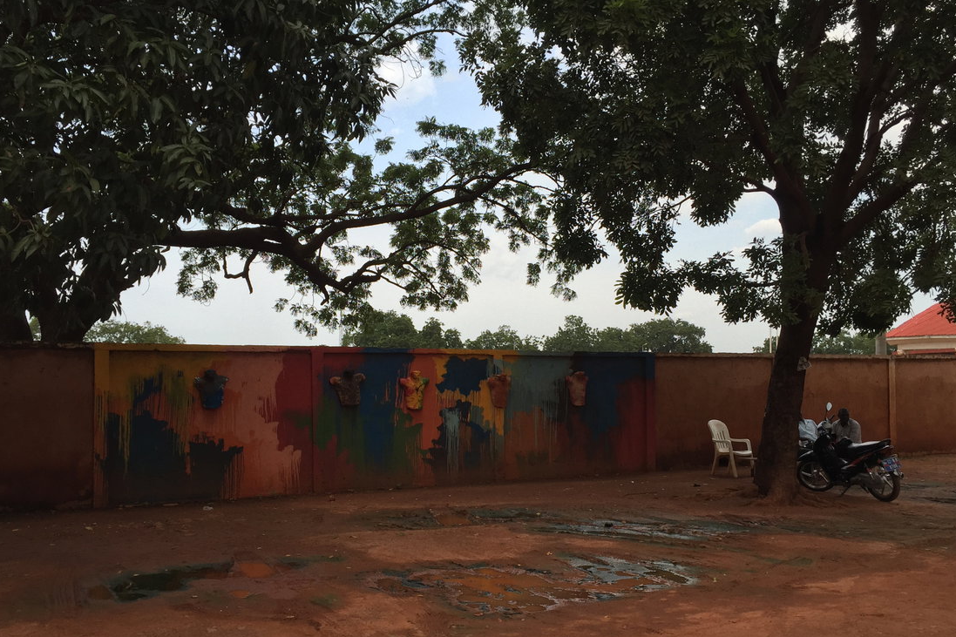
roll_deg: -0.2
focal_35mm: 33
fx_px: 876
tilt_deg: +1.5
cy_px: 370
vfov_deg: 39.8
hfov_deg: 57.2
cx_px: 478
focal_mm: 4.15
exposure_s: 1/542
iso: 32
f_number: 2.2
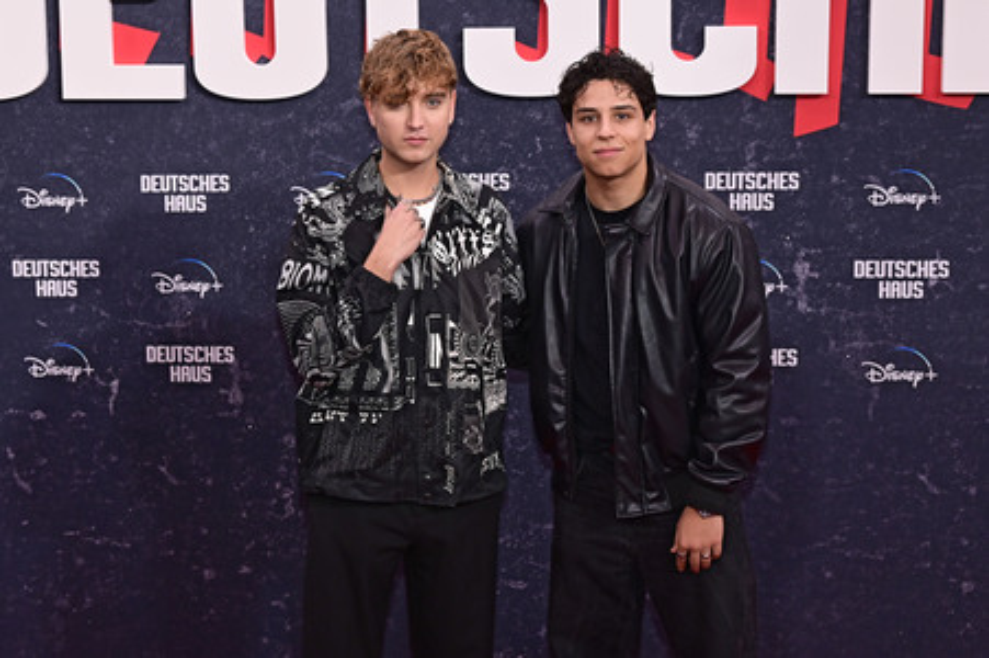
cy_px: 329
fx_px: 1510
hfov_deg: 36.3
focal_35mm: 55
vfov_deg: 24.6
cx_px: 494
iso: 1600
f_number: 6.3
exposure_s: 1/200
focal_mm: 55
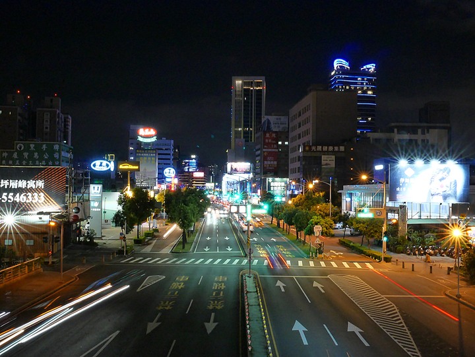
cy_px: 178
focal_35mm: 38
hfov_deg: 48.9
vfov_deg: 37.8
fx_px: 522
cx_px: 238
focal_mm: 19
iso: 800
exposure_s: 2
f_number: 20
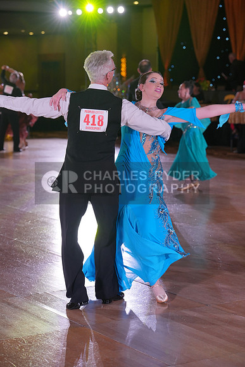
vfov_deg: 23.4
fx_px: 888
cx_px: 122
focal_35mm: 87
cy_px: 184
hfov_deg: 15.7
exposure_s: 1/400
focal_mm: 87
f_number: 4
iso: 1000
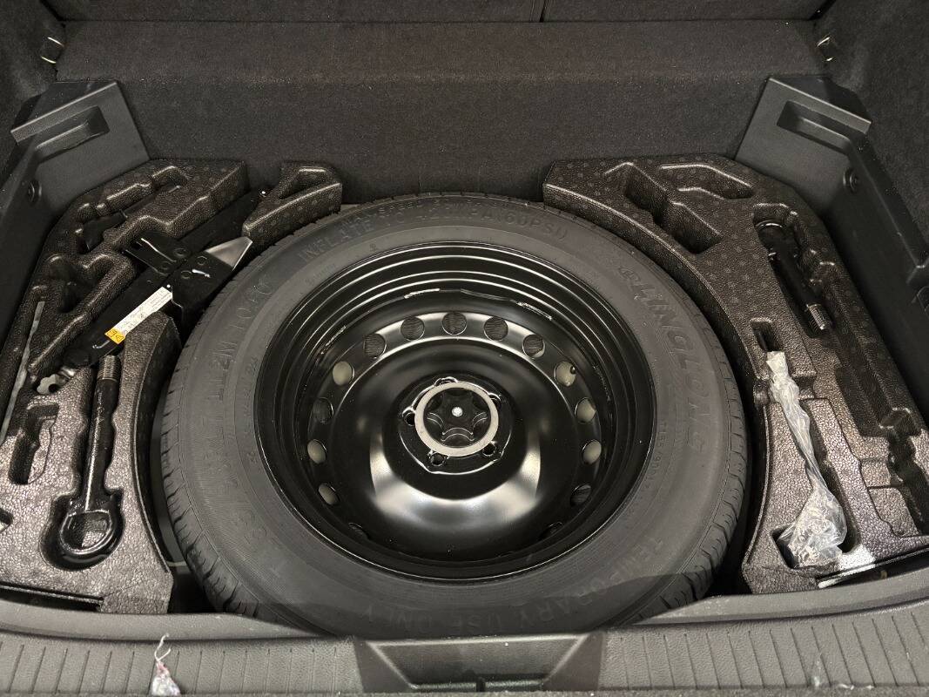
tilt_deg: -54.4
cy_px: 348
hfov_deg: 67.3
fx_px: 698
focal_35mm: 26
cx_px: 464
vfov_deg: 53.1
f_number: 1.6
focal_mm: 5.96
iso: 800
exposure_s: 1/25
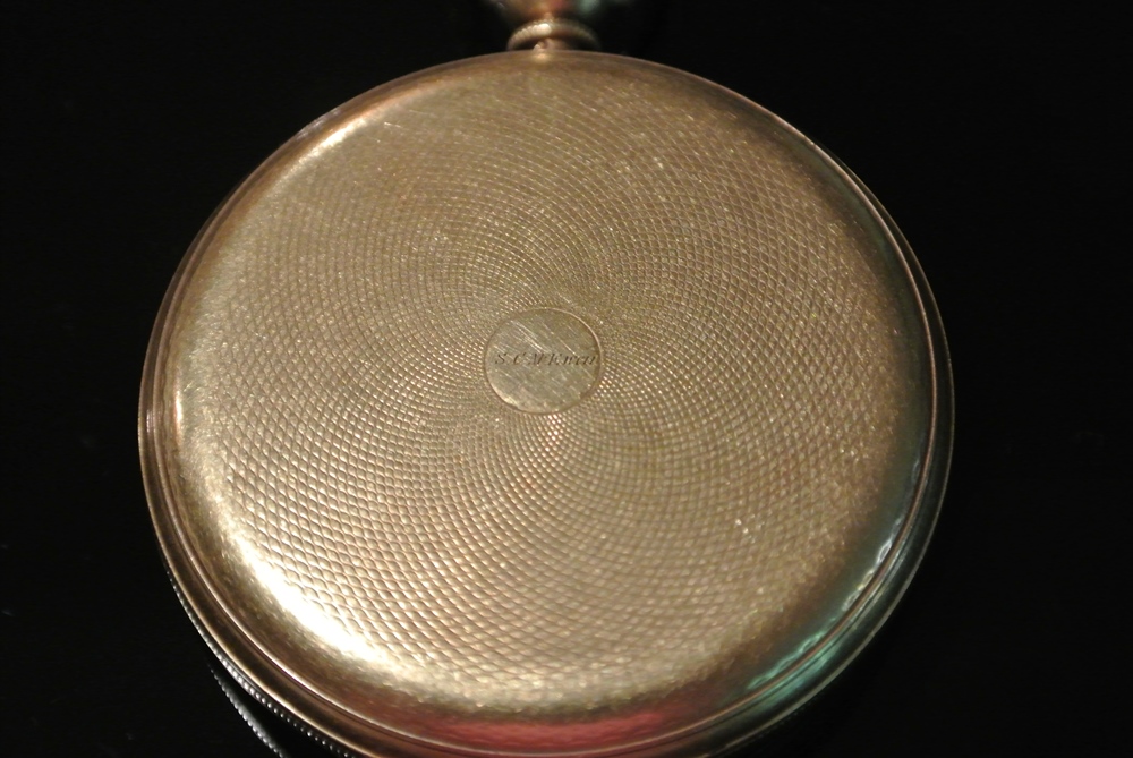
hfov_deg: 25.0
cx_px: 566
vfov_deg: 16.9
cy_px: 379
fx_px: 2552
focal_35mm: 81
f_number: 5.6
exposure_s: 1/30
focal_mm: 30
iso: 1600
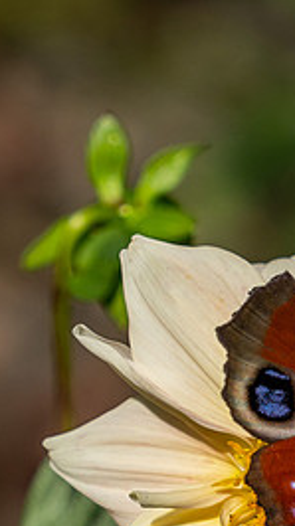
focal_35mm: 1059
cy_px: 474
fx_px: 14774
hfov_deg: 1.1
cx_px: 472
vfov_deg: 2.0
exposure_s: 1/1000
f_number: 7.1
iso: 200
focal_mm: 194
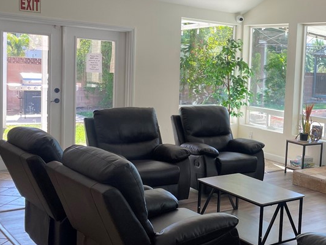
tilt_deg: -5.5
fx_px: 471
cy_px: 104
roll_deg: -2.4
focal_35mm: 50
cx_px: 306
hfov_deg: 35.4
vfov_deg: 29.1
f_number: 1.6
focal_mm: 4.2
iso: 32
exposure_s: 1/141
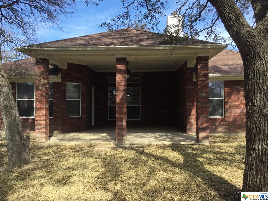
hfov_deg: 58.4
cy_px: 100
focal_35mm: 31
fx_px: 240
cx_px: 134
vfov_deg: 45.4
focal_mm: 3.3
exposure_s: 1/450
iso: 25
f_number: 2.4
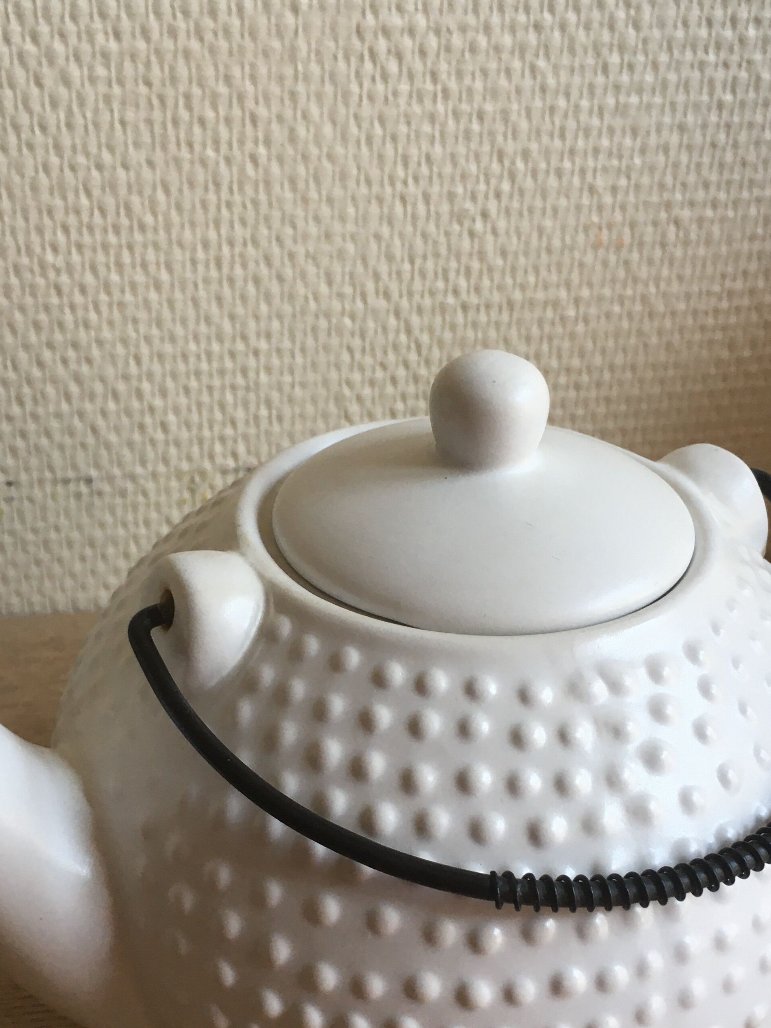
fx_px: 1366
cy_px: 653
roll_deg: -1.4
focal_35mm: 46
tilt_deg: -35.8
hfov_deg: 31.5
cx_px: 342
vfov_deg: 40.9
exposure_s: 1/33
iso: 25
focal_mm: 4.15
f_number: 2.2
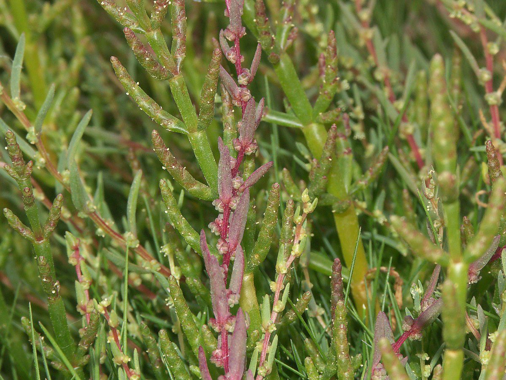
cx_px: 253
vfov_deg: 7.5
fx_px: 2909
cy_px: 190
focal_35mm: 199
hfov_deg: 9.9
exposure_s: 1/200
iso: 100
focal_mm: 50.47
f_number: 11
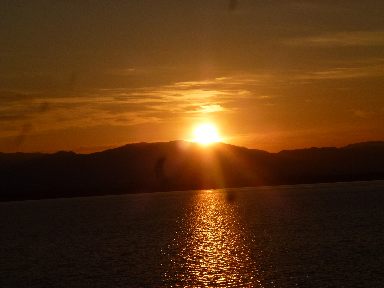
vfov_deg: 14.2
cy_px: 144
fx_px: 1154
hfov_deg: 18.9
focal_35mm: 104
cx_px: 192
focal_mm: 18.7
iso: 100
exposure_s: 1/2500
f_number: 5.6
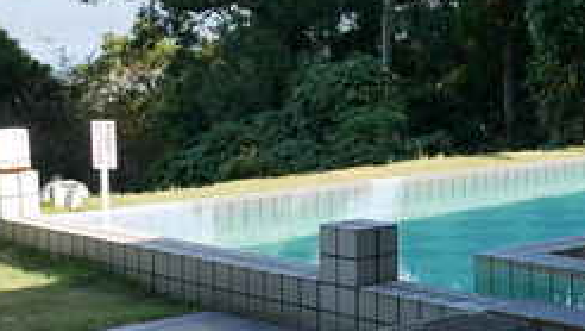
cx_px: 507
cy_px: 285
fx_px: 1320
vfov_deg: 14.2
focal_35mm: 85
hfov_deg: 24.4
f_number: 5.6
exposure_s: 1/250
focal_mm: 12
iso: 200
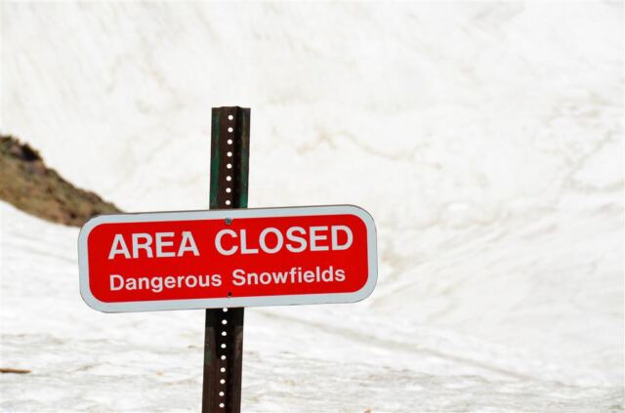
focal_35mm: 142
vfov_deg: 9.6
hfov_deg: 14.4
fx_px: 2467
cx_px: 312
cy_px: 206
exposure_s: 1/400
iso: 100
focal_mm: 95
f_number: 10
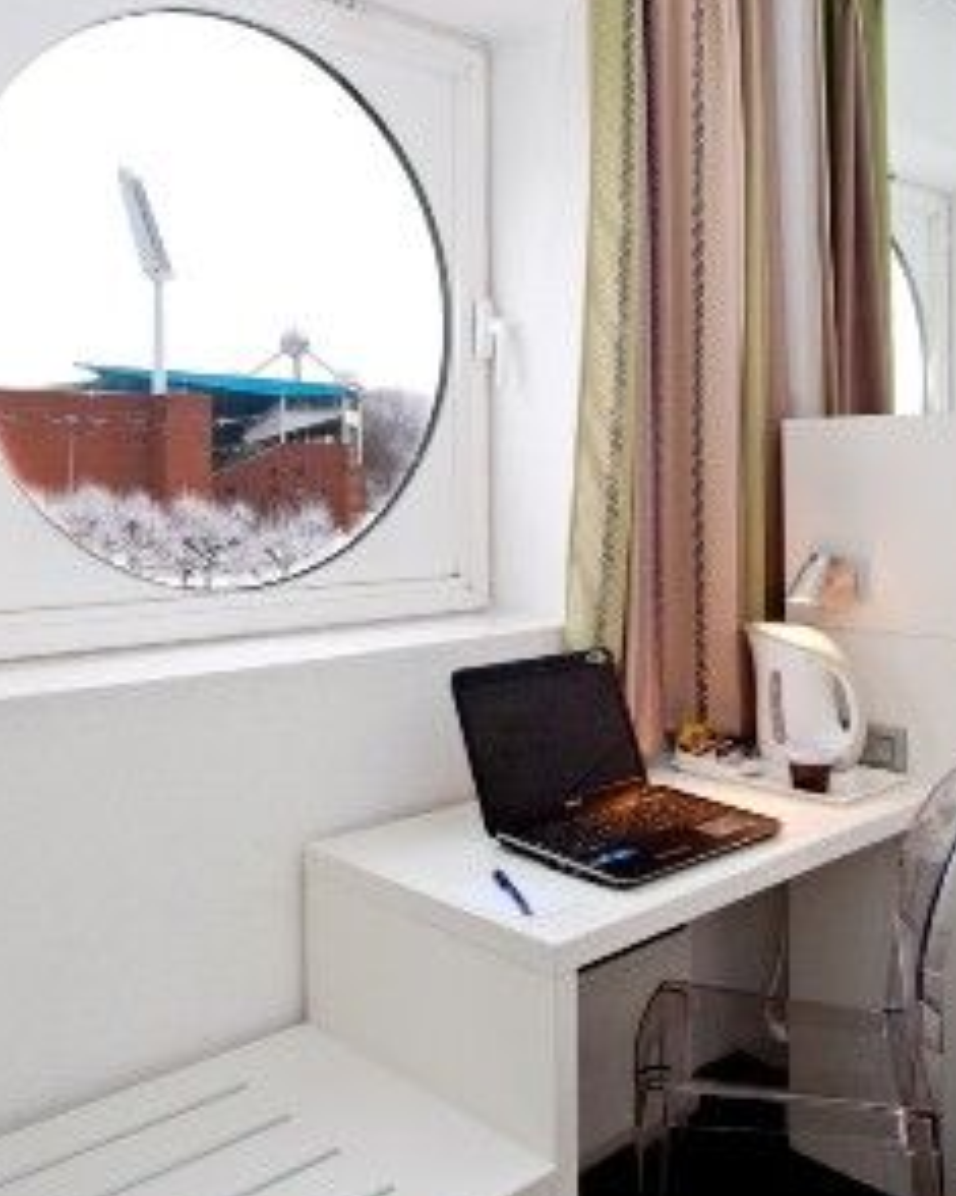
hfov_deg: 48.5
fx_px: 1062
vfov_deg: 58.7
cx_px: 452
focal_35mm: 30
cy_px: 541
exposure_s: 1/200
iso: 200
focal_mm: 21
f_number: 6.3
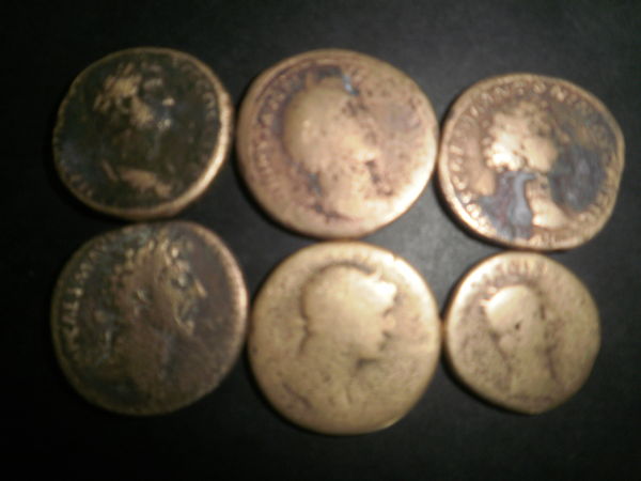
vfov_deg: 53.1
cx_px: 320
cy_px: 240
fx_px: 481
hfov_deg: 67.3
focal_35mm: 26
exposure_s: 1/25
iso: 125
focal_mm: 4.65
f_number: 2.6
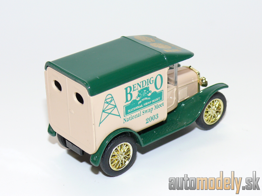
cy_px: 98
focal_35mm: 95
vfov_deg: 15.6
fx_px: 719
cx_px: 131
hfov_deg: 20.7
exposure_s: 1/30
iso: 100
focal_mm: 12.9
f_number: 4
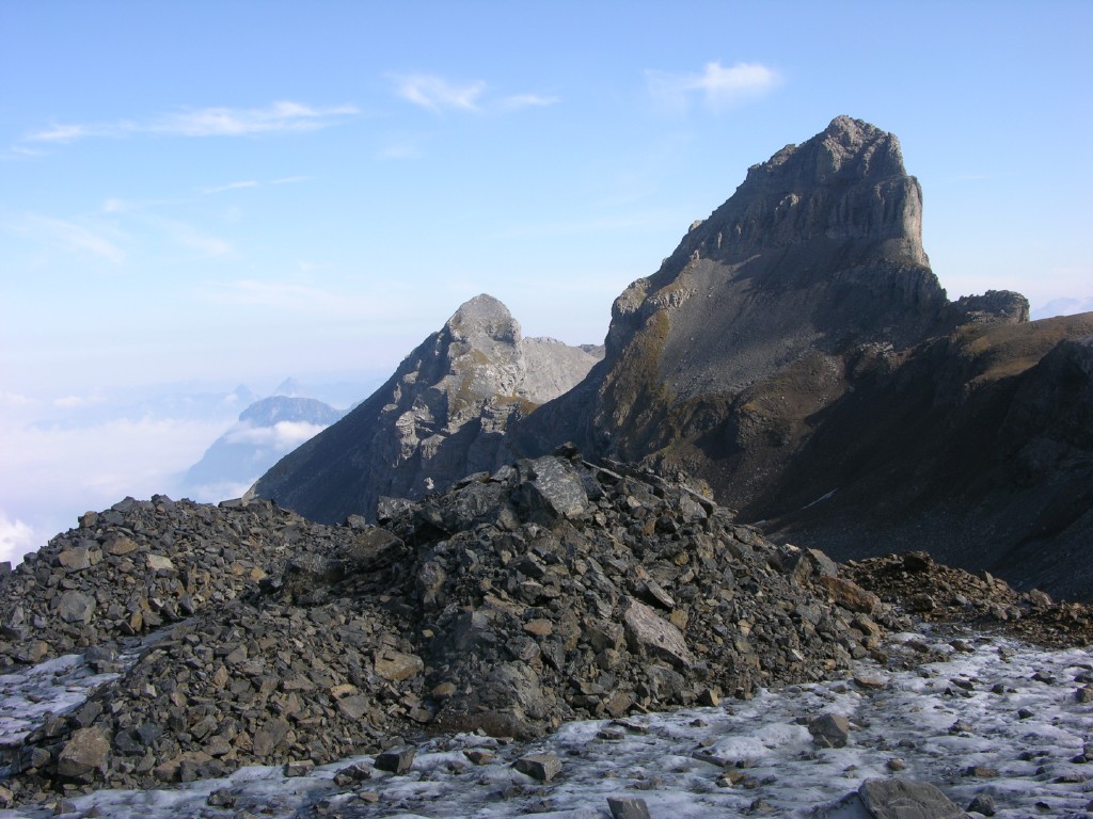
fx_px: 1231
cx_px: 546
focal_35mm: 39
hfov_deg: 47.9
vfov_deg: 36.8
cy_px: 410
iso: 50
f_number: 5.7
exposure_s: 1/217
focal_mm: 10
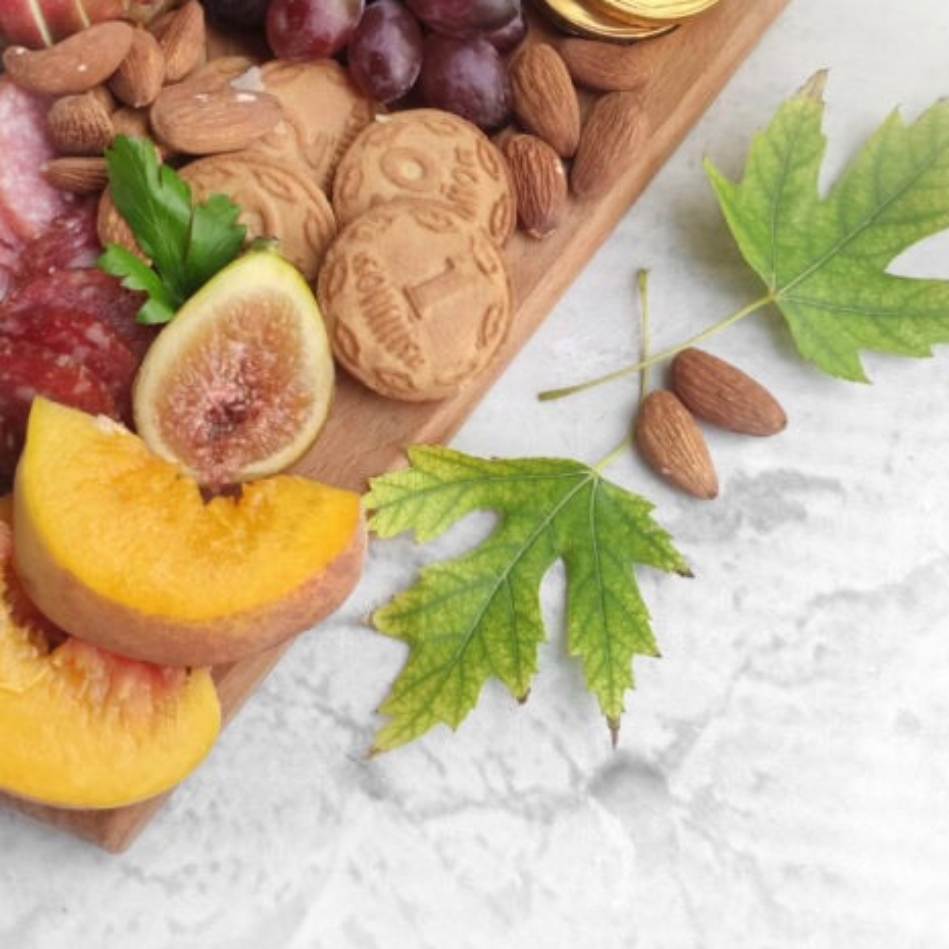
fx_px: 1179
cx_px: 433
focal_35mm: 38
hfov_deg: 43.8
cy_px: 221
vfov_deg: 42.3
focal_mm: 5.4
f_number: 1.9
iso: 101
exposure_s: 1/100
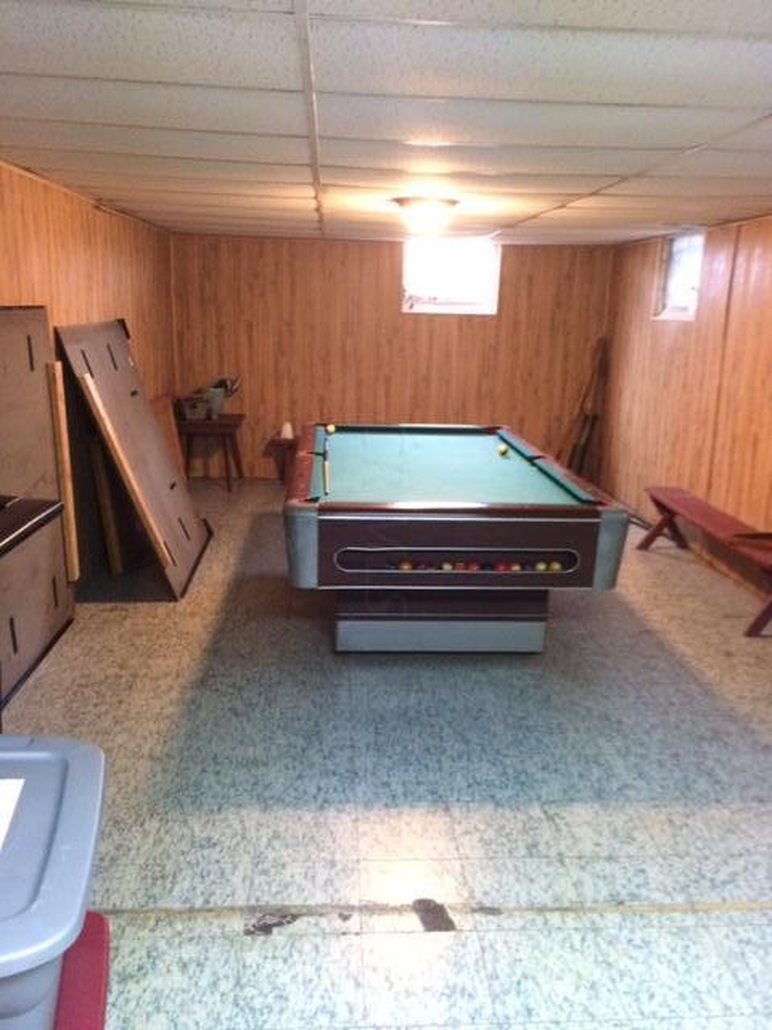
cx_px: 386
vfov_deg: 61.7
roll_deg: +0.1
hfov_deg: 48.2
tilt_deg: -14.9
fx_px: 862
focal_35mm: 29
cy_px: 515
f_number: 2.2
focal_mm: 4.15
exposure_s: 1/24
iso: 320
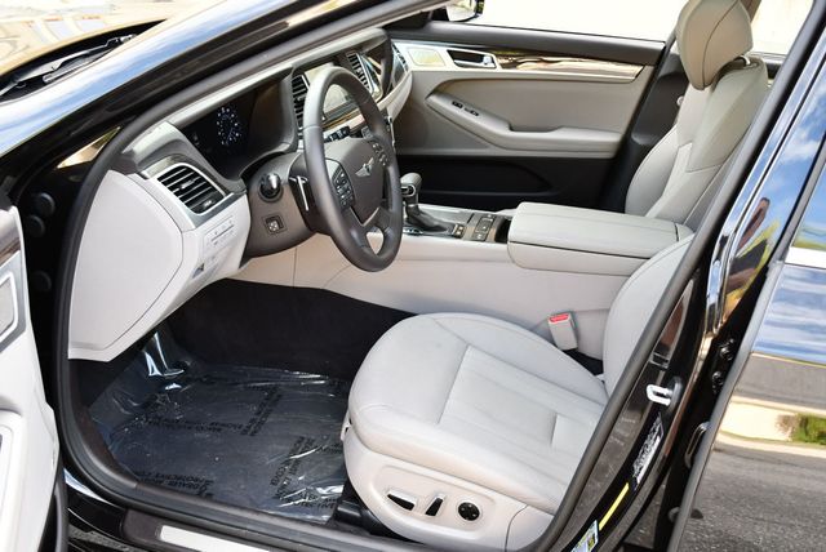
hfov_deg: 53.1
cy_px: 276
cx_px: 413
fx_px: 827
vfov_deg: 36.9
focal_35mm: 36
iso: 640
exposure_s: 1/250
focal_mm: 18
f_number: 3.5
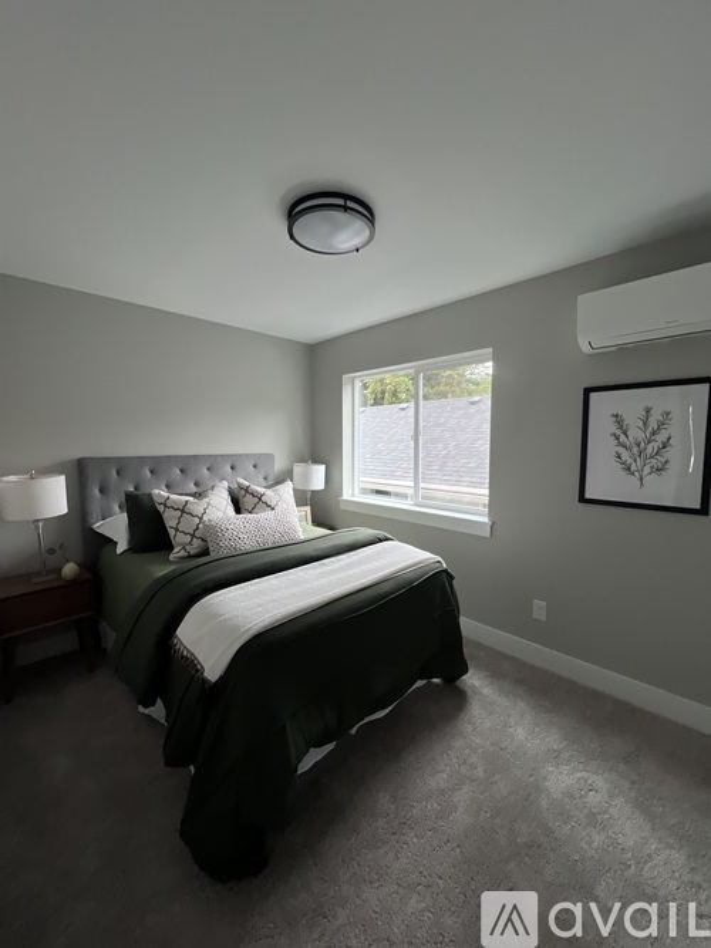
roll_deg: +0.3
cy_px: 474
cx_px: 356
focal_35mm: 13
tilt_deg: -4.5
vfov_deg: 106.2
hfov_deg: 89.9
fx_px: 356
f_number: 1.8
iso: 125
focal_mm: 1.57
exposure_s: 1/99
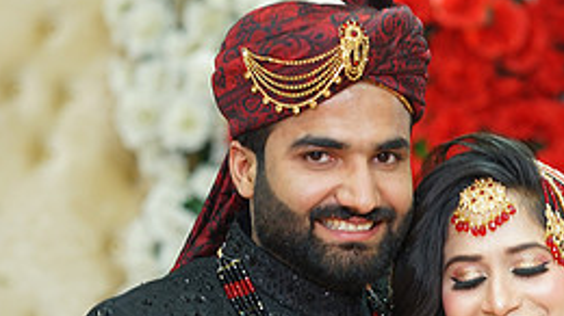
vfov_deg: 6.0
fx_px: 2975
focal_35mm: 199
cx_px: 398
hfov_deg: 10.8
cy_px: 442
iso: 640
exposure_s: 1/160
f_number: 2.5
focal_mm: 85
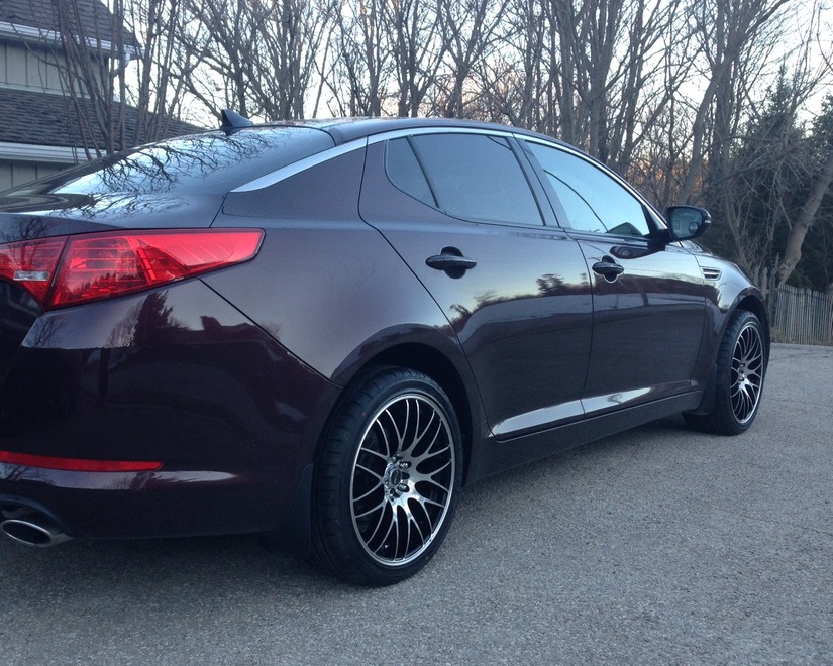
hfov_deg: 45.5
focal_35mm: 40
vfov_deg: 37.3
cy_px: 356
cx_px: 329
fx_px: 986
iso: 80
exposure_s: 1/120
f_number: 2.4
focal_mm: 4.12
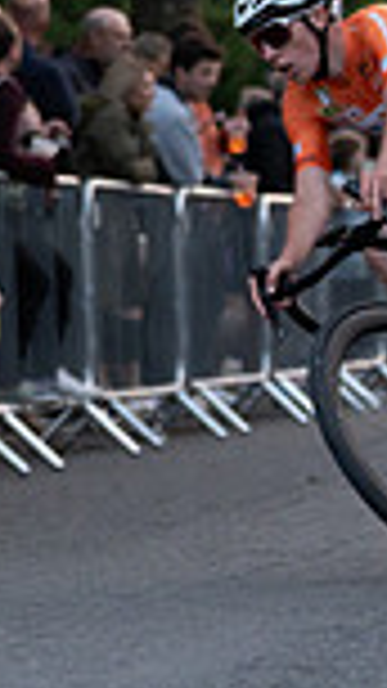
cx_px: -387
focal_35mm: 278
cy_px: -106
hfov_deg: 4.3
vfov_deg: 7.7
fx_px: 5074
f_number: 2.8
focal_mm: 70
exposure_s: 1/1000
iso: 3200
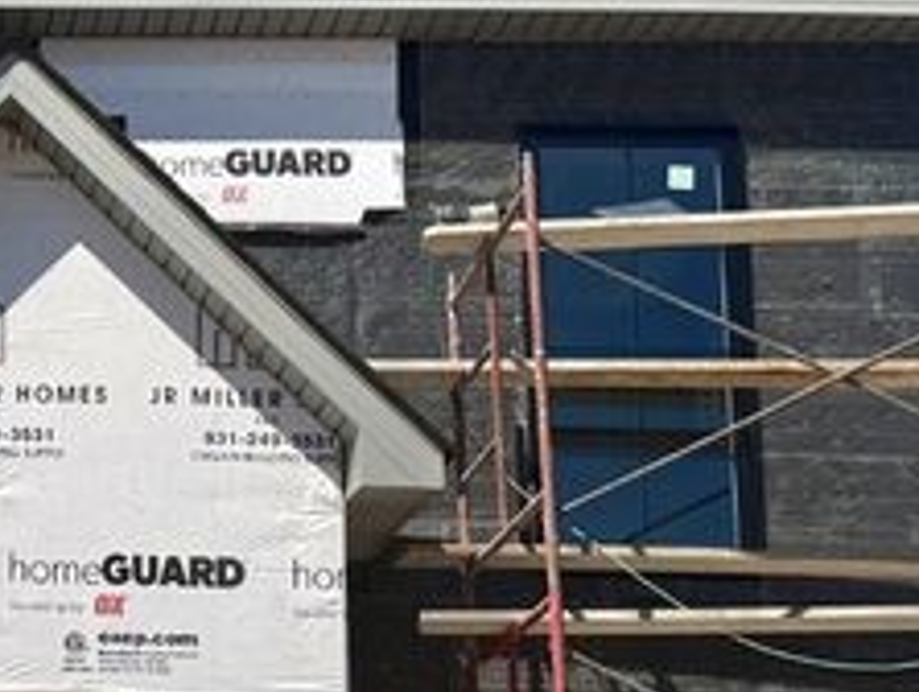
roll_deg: -3.0
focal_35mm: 110
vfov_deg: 13.5
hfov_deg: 16.5
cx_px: -383
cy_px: 461
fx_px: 2925
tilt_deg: +13.5
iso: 80
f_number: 1.78
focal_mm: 6.76
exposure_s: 1/6173
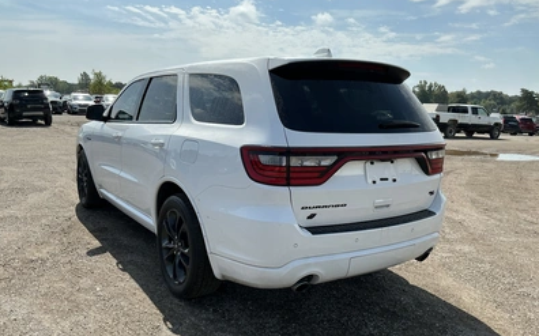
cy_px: 175
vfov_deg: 41.8
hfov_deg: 62.9
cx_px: 268
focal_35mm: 30
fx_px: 440
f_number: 1.8
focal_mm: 3
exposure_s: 1/2667
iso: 25
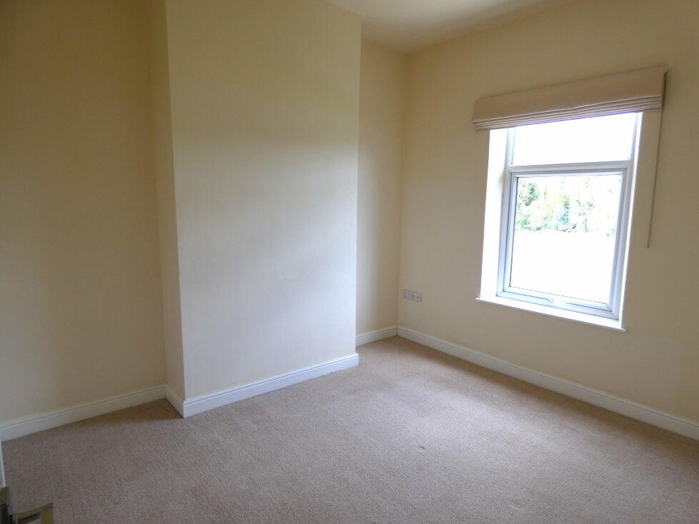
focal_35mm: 20
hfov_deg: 81.8
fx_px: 404
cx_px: 350
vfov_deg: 66.0
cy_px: 262
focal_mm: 3.6
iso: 80
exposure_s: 1/100
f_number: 2.8
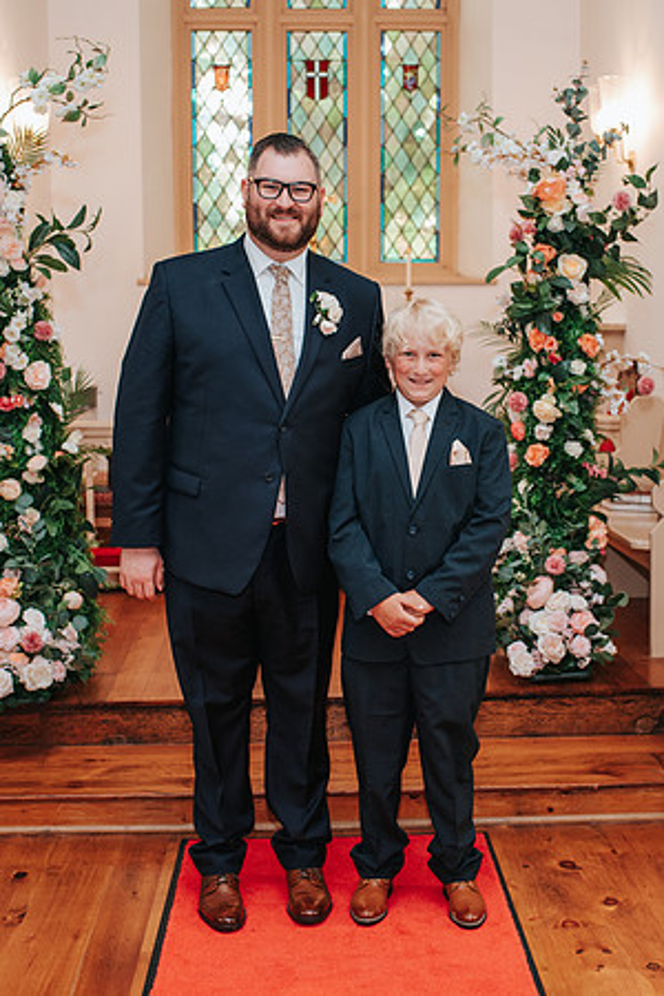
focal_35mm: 52
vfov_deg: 37.9
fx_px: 1451
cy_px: 498
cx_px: 375
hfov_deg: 25.8
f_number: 3.2
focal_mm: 35
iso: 1000
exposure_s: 1/200
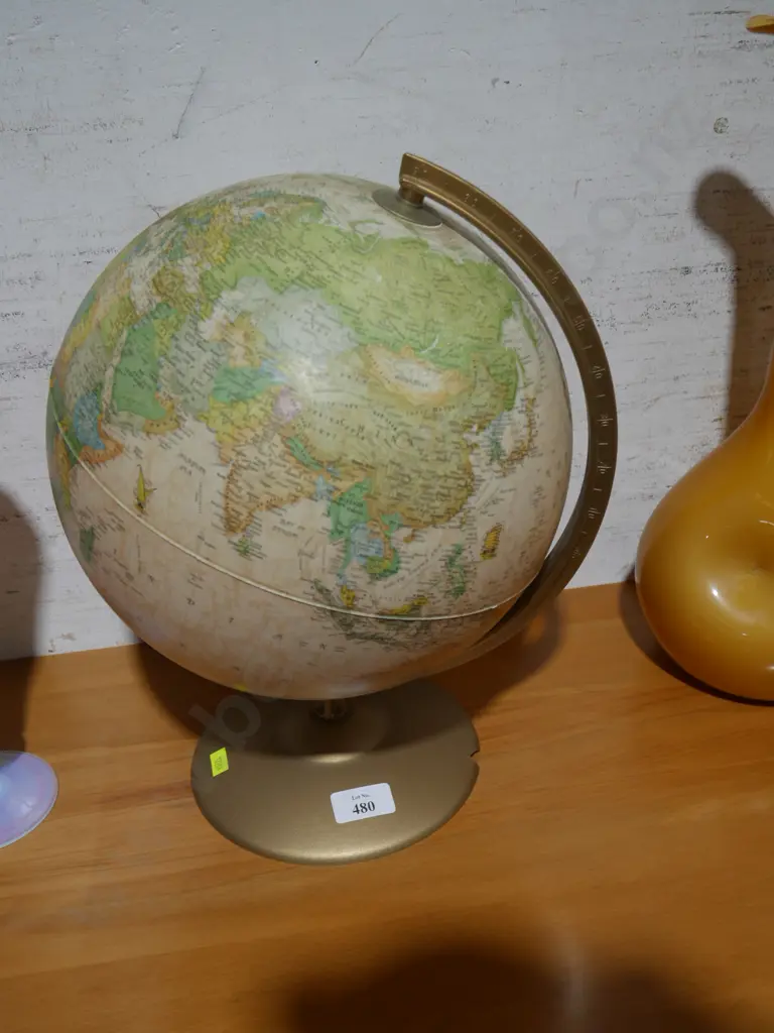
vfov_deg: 46.8
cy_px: 516
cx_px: 387
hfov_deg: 36.0
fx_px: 1193
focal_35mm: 40
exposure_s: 1/60
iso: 250
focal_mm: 20
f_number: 4.4
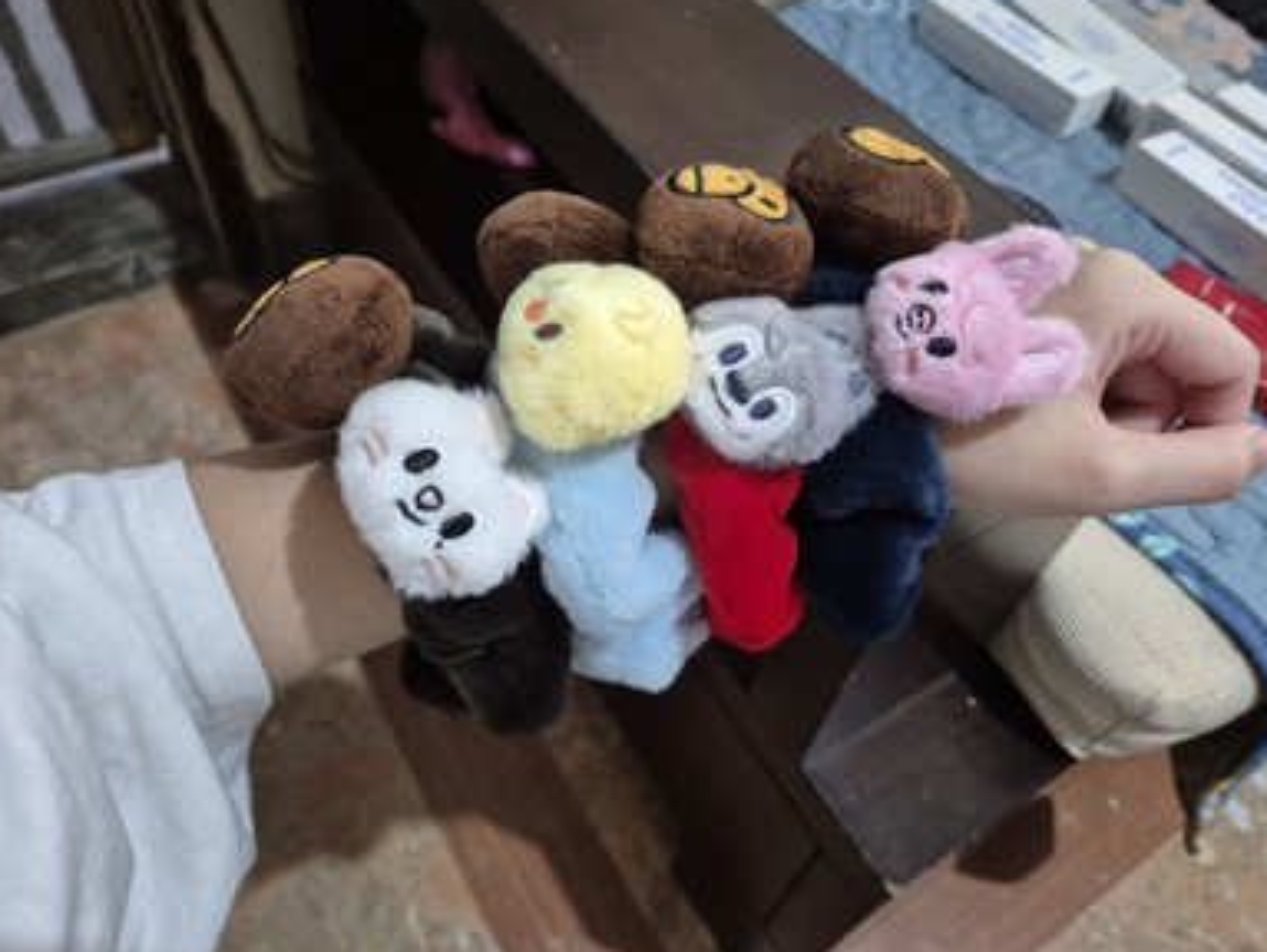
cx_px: 632
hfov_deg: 71.5
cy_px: 476
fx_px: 879
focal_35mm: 24
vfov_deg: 56.9
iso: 800
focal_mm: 5.4
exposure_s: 1/60
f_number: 1.8
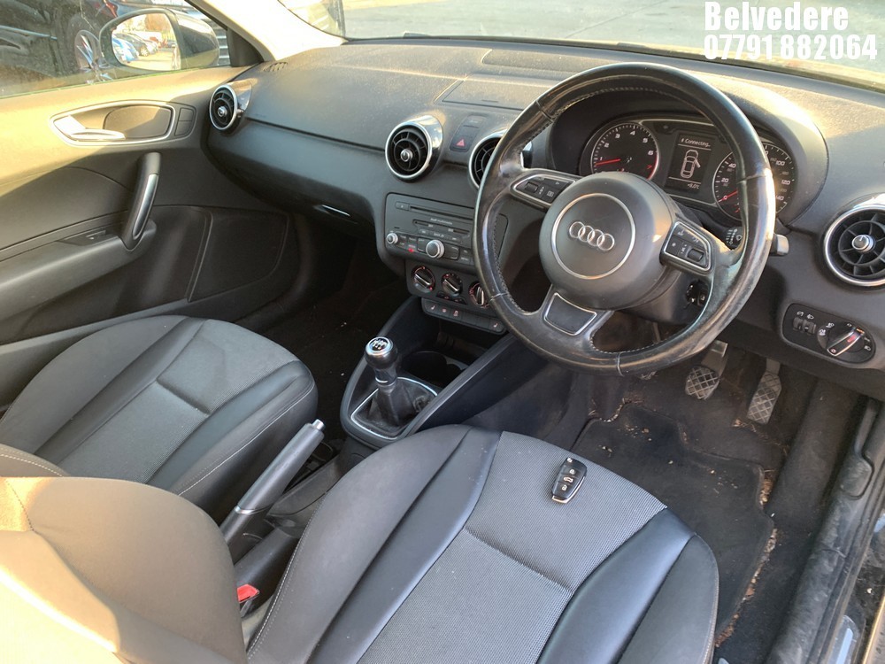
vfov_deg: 53.1
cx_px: 442
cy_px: 332
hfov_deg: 67.3
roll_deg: +2.7
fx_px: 665
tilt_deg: -30.3
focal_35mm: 26
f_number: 1.8
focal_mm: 4.25
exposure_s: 1/64
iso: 100
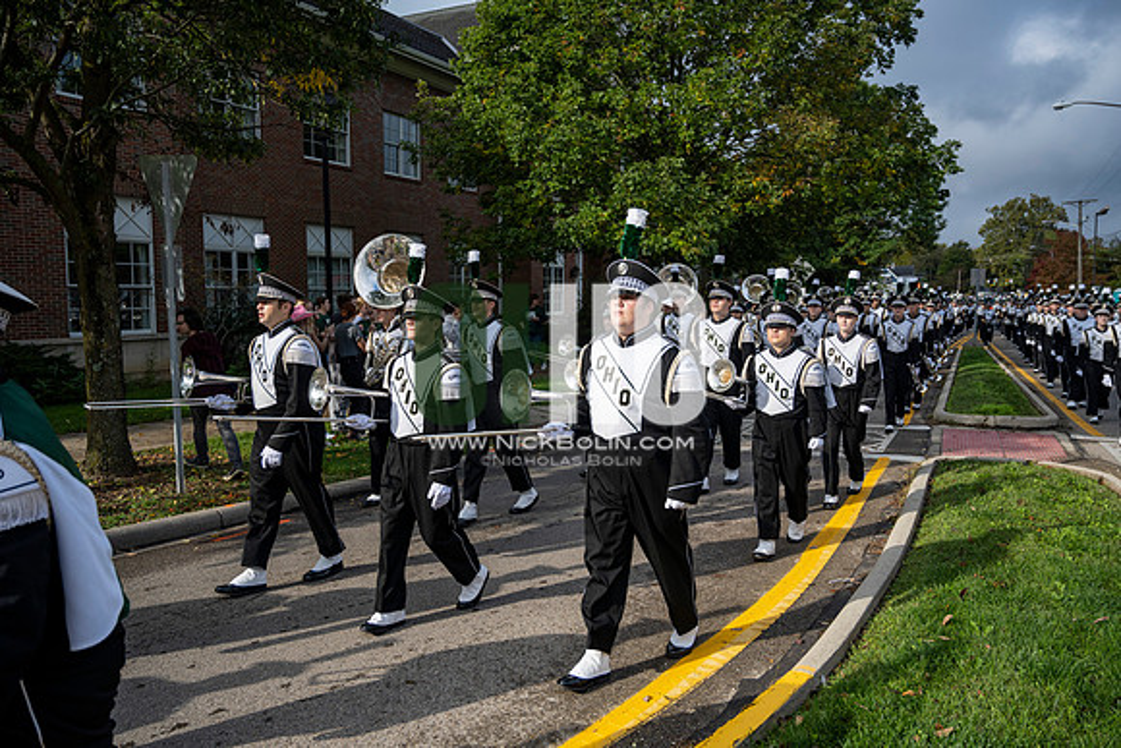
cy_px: 374
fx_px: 856
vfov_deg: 47.2
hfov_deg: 66.4
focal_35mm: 28
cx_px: 560
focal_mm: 27.5
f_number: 4
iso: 125
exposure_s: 1/1600
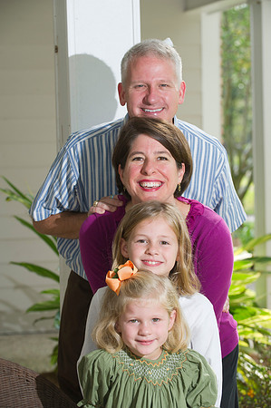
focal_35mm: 98
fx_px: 1109
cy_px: 204
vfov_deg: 20.8
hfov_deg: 13.9
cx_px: 136
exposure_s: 1/160
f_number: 5
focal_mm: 98
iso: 320
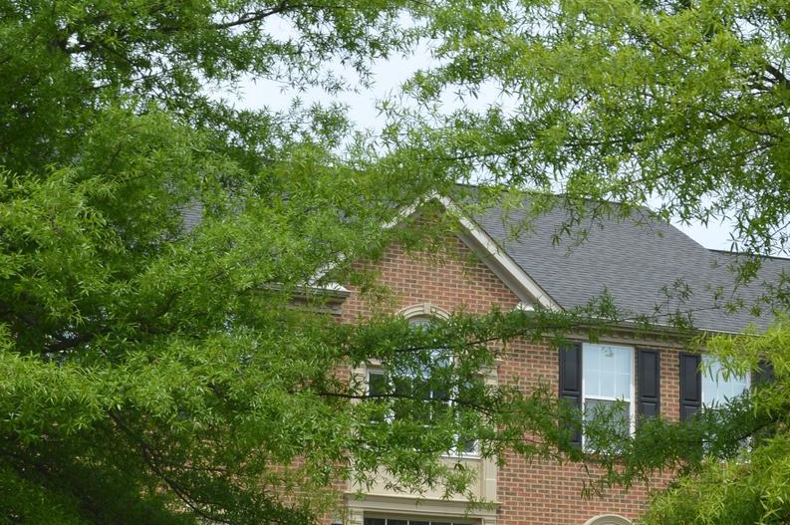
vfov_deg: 14.6
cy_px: 368
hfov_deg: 21.8
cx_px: 542
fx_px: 2039
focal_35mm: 93
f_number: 8
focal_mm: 24
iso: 100
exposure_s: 1/250
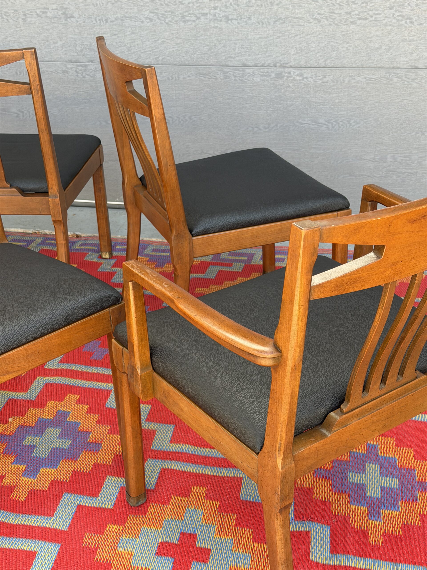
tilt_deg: -24.8
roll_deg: +0.8
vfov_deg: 39.7
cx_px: 214
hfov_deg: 30.3
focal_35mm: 48
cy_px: 285
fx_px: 789
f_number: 1.78
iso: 64
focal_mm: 6.76
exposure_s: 1/121
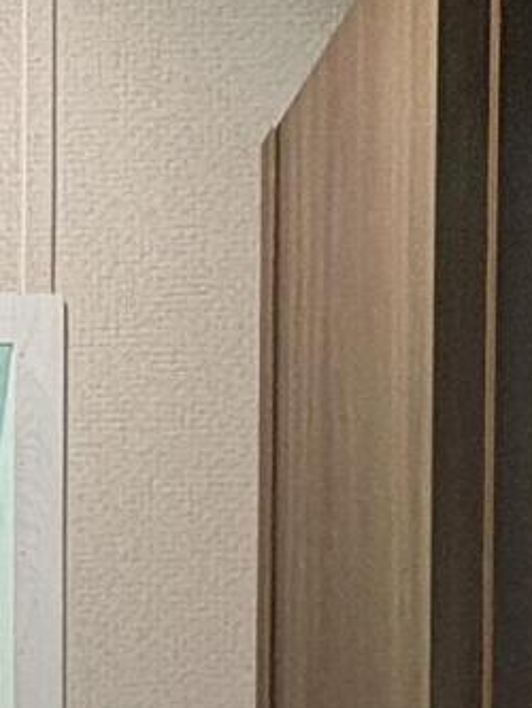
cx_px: -413
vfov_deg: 19.3
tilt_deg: +0.2
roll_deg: +0.3
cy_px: 1163
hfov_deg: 15.3
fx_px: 1720
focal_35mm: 84
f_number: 2.2
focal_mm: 2.22
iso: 160
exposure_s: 1/120
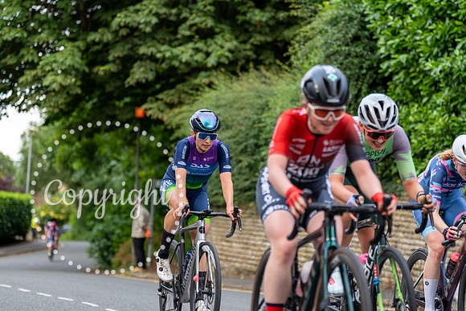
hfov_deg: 20.8
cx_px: 233
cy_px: 156
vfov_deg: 14.0
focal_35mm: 98
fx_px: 1269
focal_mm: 98
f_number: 2.8
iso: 640
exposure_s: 1/500
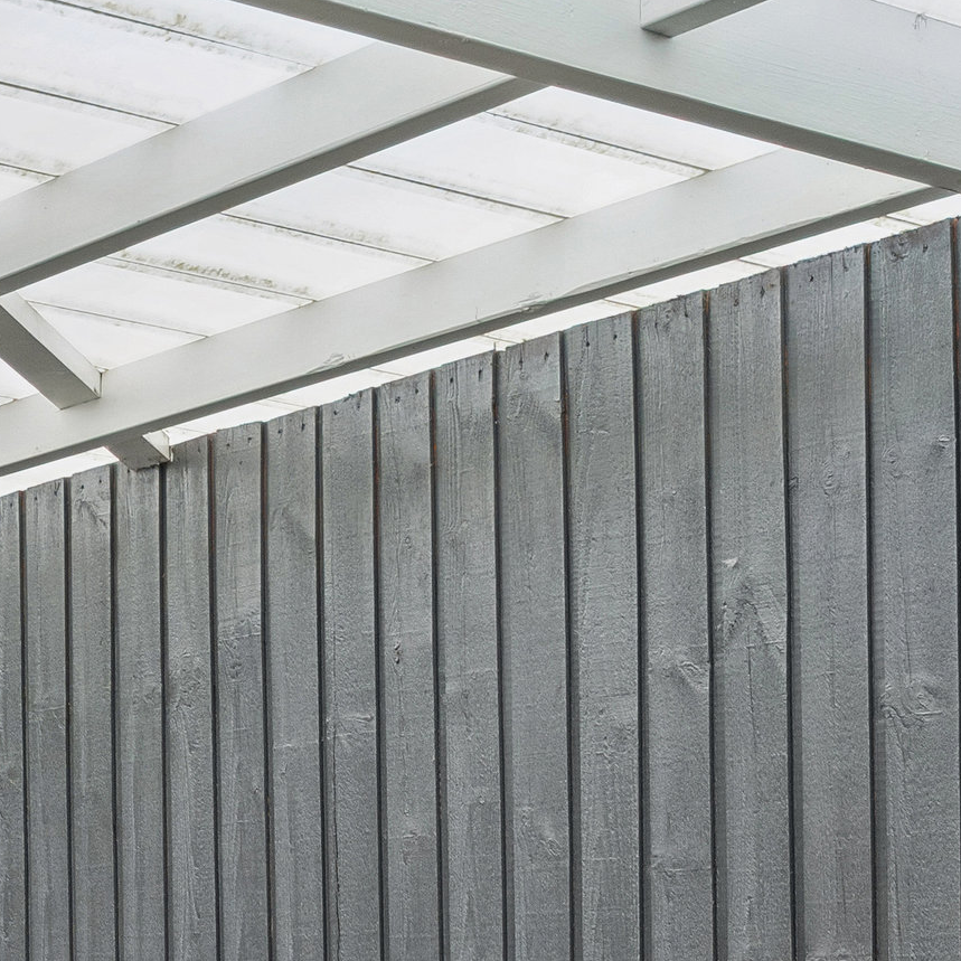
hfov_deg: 17.0
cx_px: -612
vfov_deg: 18.6
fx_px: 2795
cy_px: 1114
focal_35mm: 89
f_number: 8
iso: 200
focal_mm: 20
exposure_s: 1/80
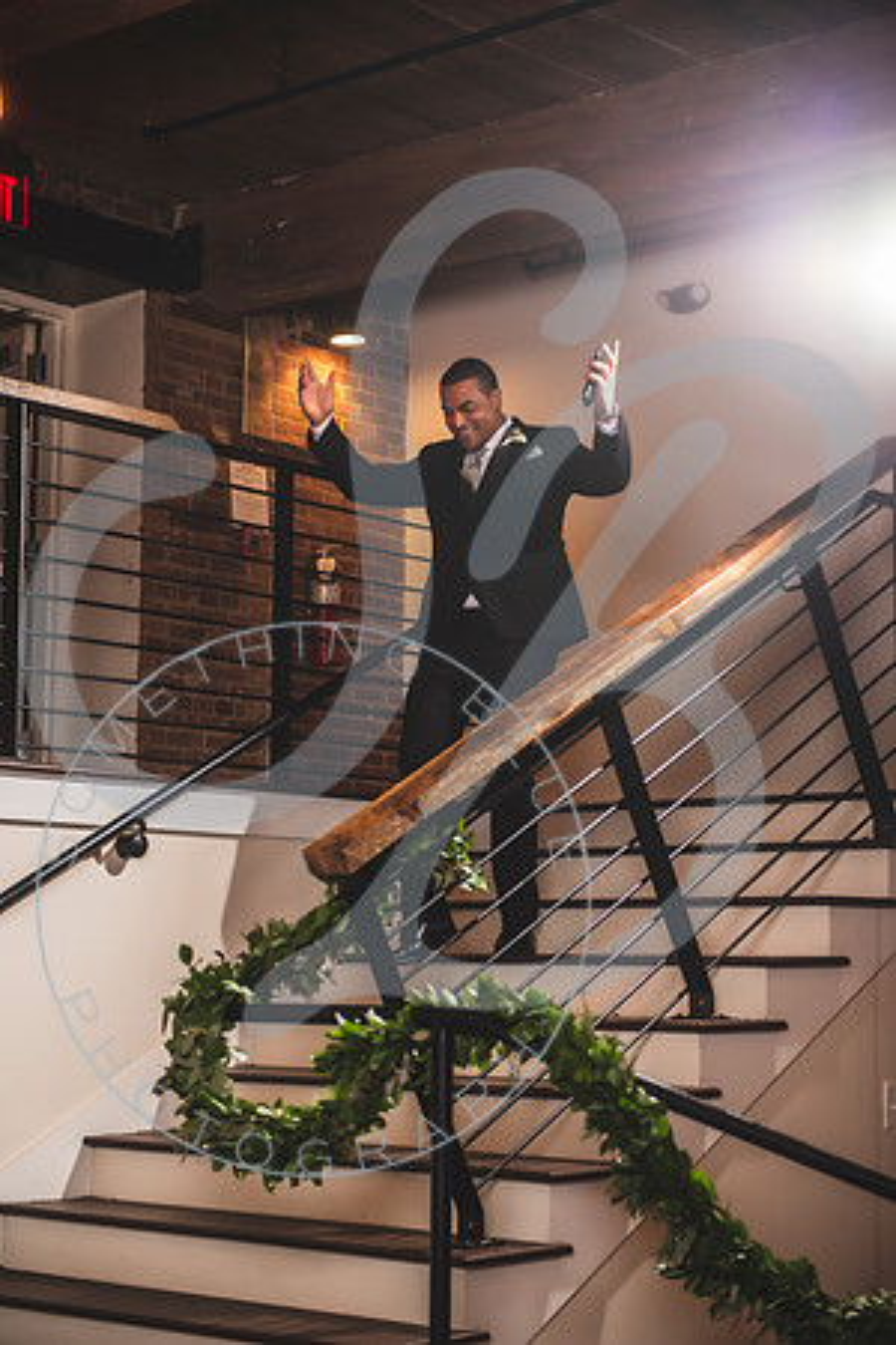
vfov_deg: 28.8
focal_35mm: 70
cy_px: 672
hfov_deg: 19.5
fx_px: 2613
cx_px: 448
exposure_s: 1/160
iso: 400
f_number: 2.8
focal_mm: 70
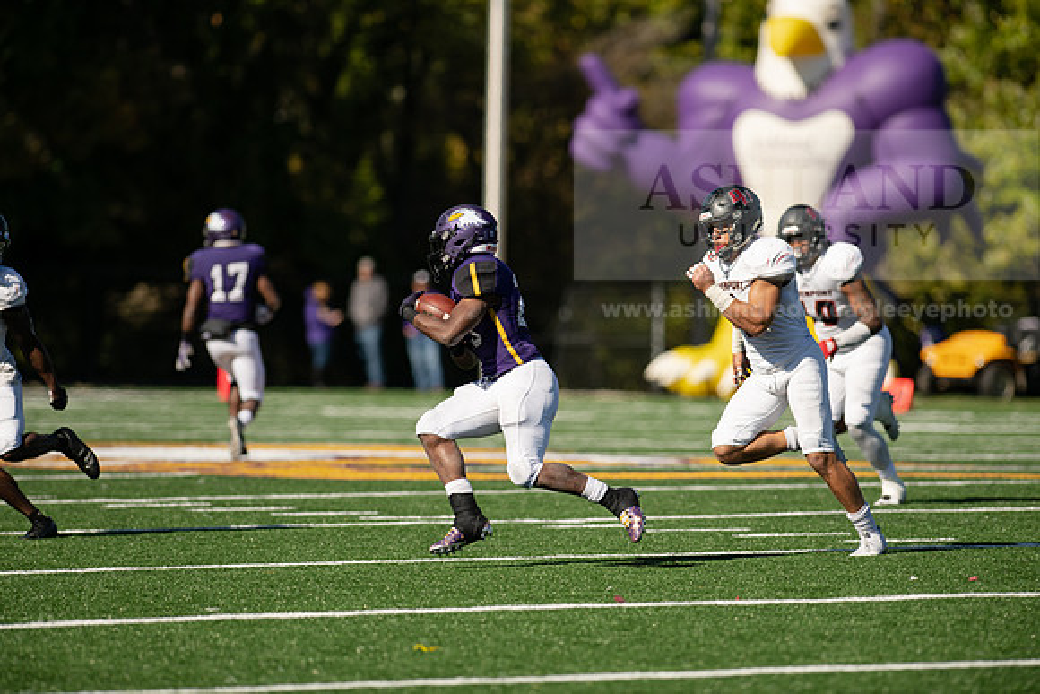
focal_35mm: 300
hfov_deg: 6.9
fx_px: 8668
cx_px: 520
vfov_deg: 4.6
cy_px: 347
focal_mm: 300
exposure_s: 1/2000
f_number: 3.5
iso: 125
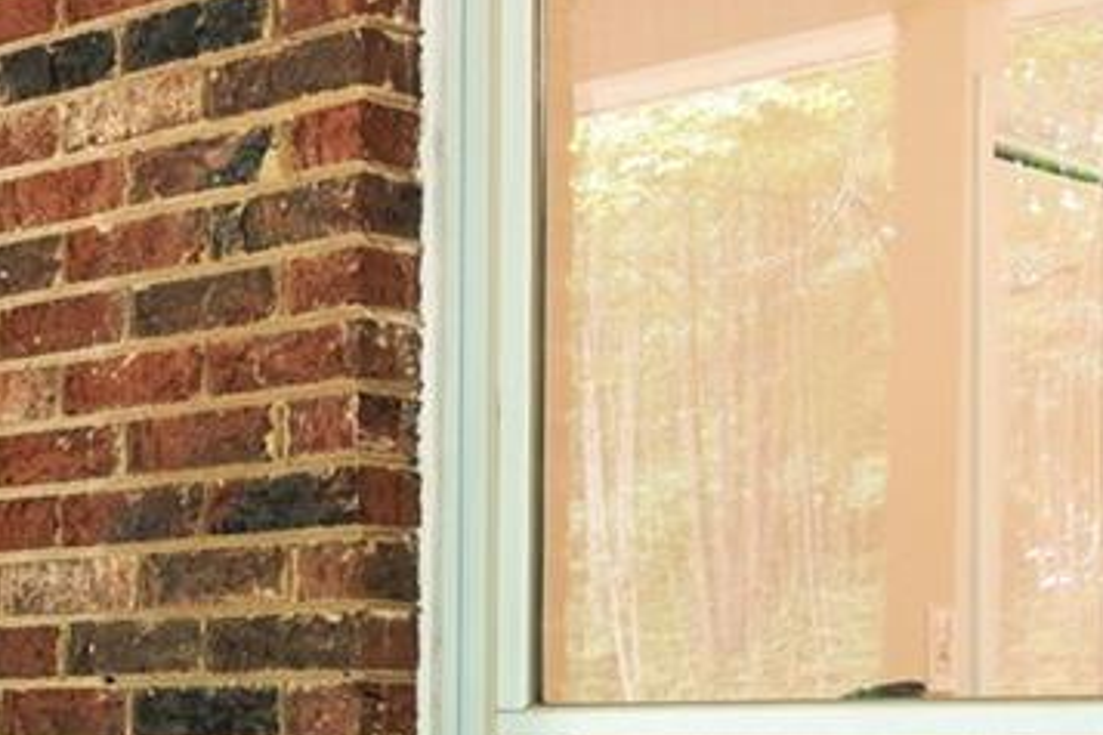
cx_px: 145
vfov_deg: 15.5
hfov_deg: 23.1
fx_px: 2635
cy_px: 783
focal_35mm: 86
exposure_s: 1/1.25
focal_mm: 15
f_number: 9
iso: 125
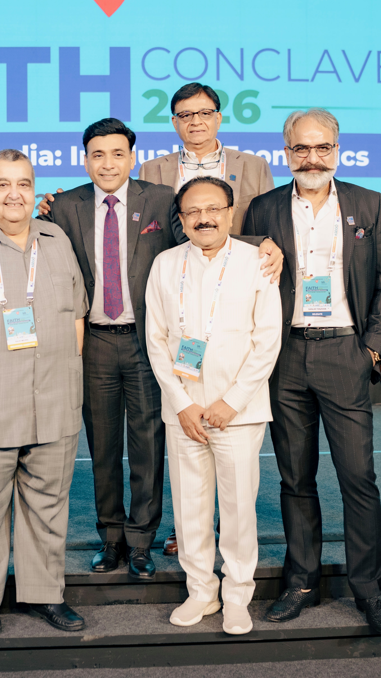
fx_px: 1096
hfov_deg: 19.6
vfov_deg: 34.3
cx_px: 110
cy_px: 308
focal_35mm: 61
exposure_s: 1/160
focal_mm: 35
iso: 500
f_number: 2.5
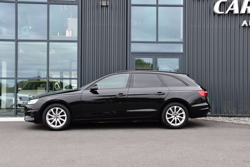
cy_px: 84
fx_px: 271
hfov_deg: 49.5
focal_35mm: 39
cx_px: 125
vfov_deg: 34.2
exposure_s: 1/160
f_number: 9
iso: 400
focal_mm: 26
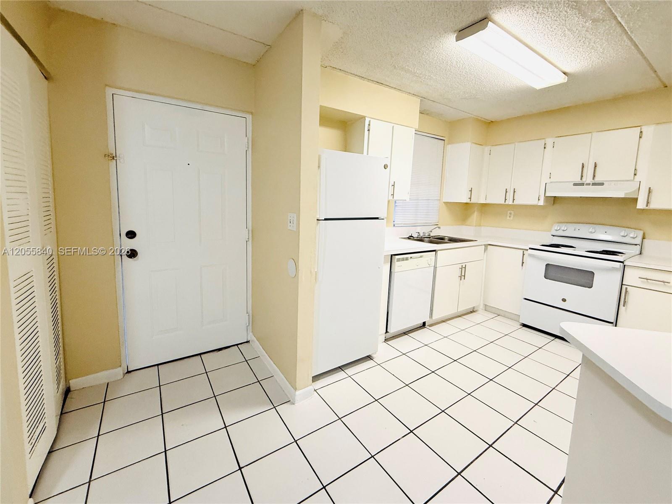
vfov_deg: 85.7
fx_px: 272
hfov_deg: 102.1
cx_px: 336
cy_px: 252
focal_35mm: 14
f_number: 2.2
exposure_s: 1/60
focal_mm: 2.22
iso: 200
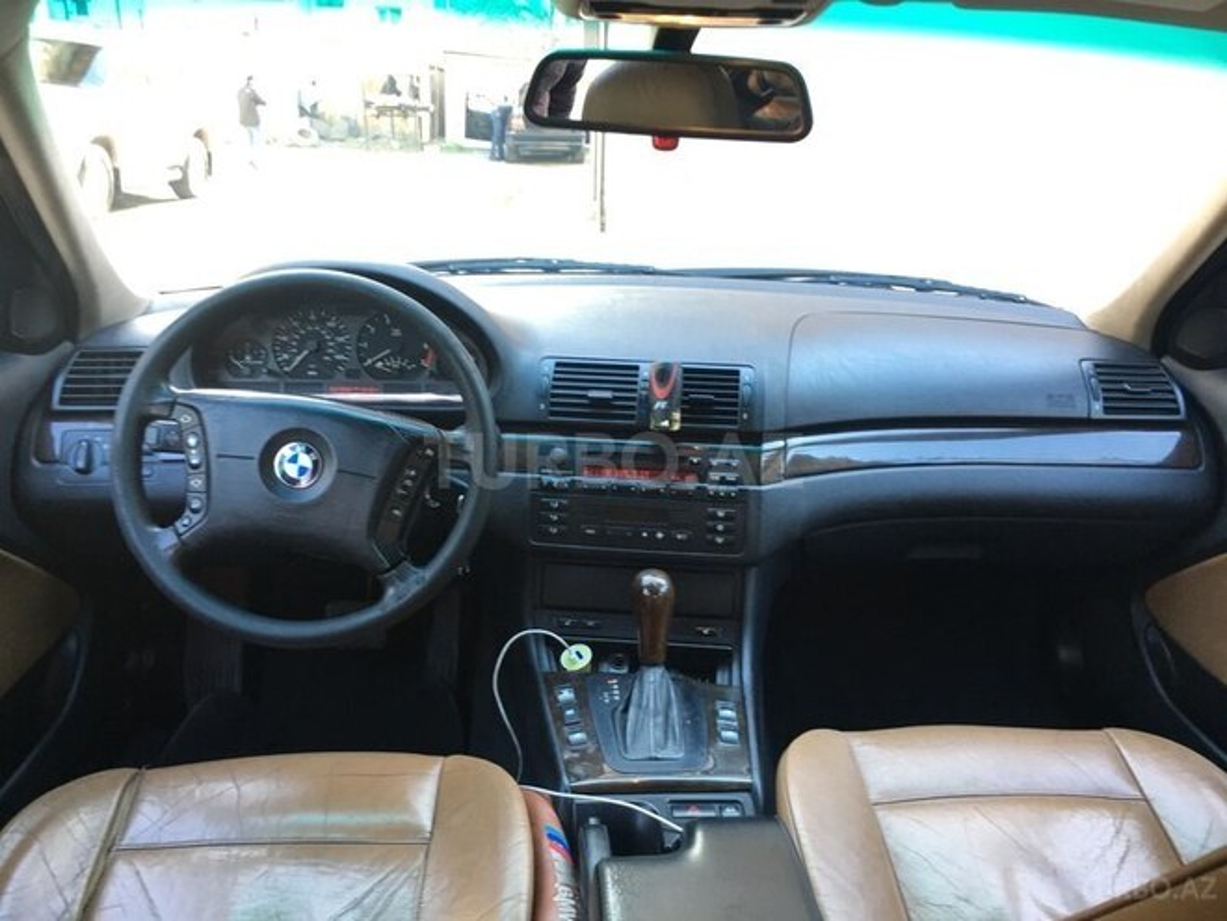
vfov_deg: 48.2
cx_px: 614
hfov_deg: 61.7
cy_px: 460
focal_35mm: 29
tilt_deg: -18.5
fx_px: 1028
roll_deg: -0.1
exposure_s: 1/33
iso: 64
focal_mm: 4.15
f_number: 2.2
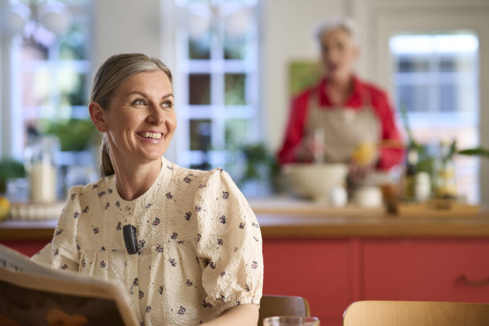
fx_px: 1154
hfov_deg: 23.9
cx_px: 244
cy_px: 163
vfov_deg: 16.1
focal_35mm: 85
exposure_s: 1/100
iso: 200
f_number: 1.8
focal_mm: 85
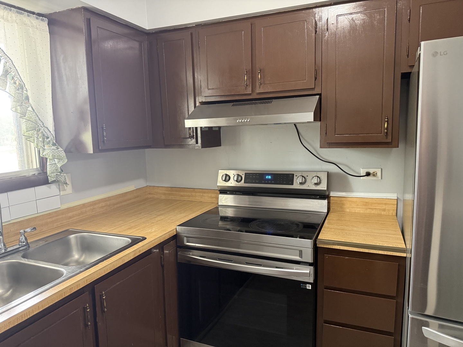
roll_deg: +1.3
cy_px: 174
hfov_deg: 71.6
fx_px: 321
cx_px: 232
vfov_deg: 56.8
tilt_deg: -8.0
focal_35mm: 24
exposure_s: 1/60
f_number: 1.78
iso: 640
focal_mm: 6.76
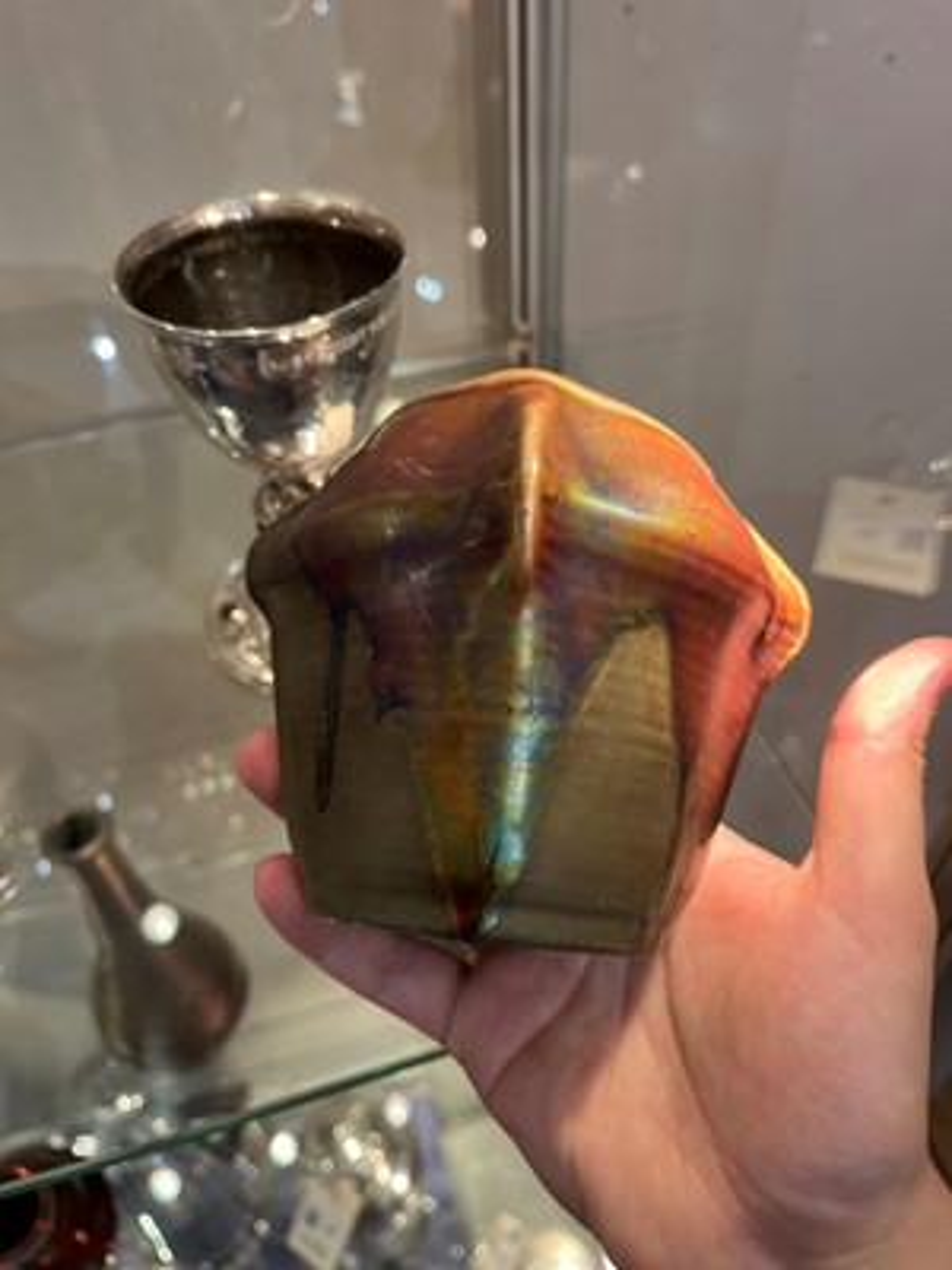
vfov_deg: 67.3
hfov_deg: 53.1
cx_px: 476
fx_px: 953
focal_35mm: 26
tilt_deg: -45.3
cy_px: 635
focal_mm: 5.1
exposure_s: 1/100
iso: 125
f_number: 1.6
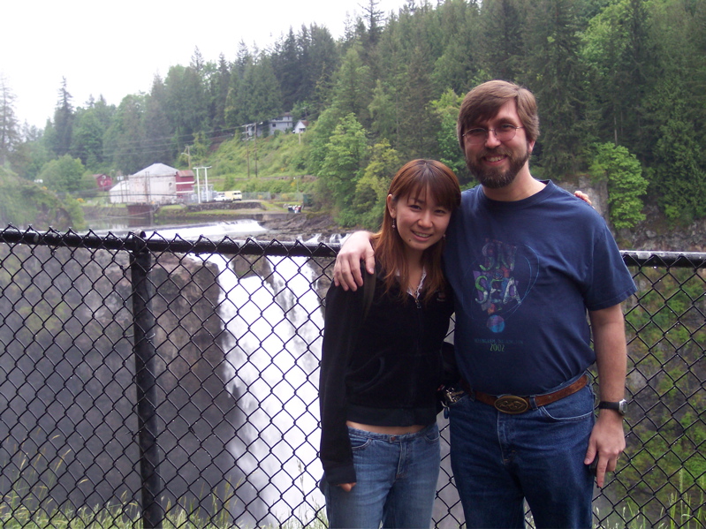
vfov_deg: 28.6
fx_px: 1040
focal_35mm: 51
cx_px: 353
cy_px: 264
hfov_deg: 37.5
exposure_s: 1/250
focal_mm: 10.7
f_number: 3.4
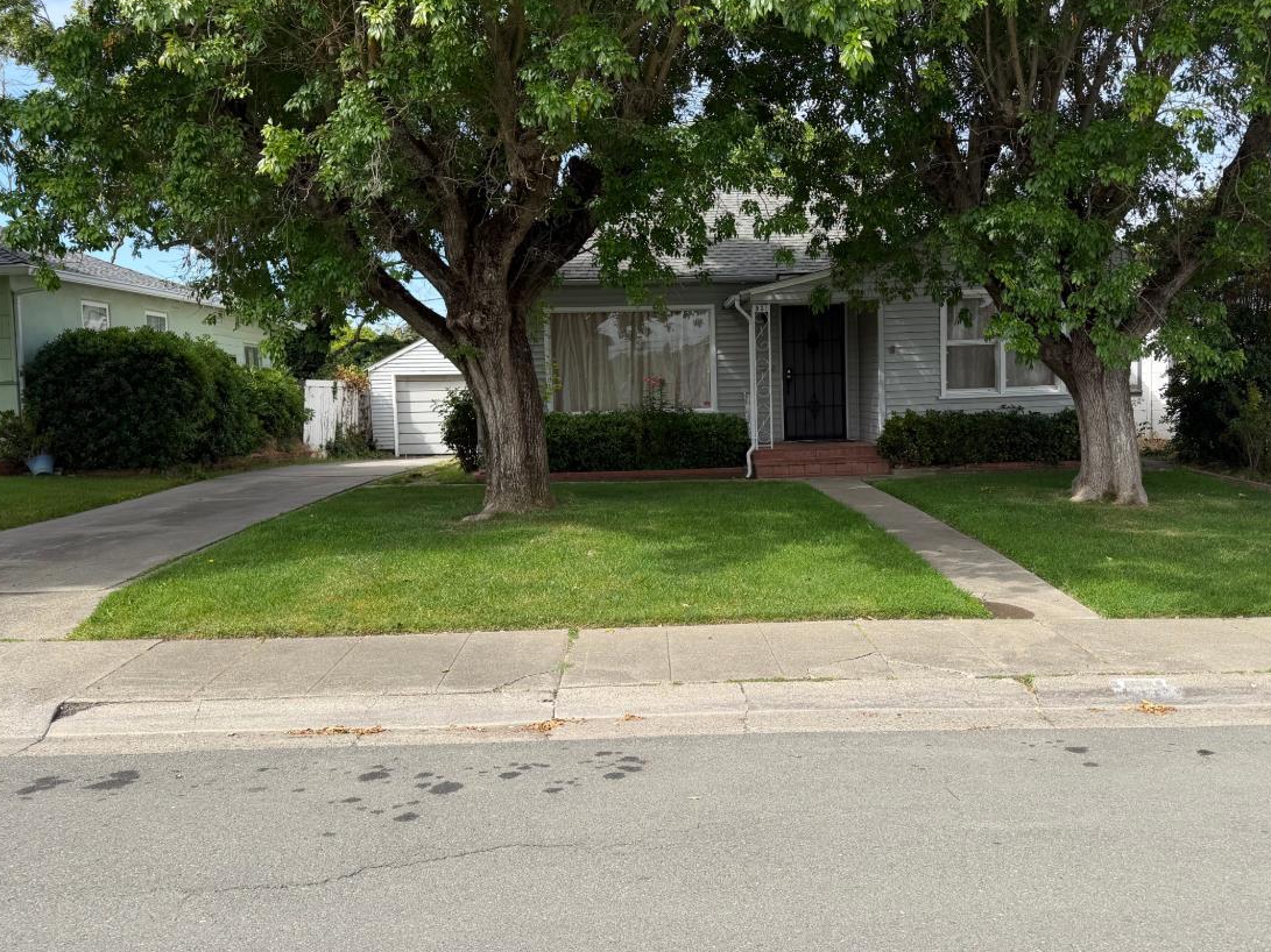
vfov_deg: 42.9
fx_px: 1212
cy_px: 459
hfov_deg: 55.2
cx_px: 715
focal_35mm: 33
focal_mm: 6.76
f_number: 1.78
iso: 80
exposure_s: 1/2232
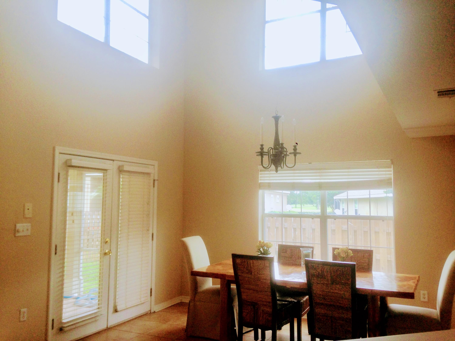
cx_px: 228
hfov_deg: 55.4
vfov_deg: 42.9
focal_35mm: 33
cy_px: 170
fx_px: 434
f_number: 2.4
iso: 50
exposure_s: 1/165
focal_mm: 4.12
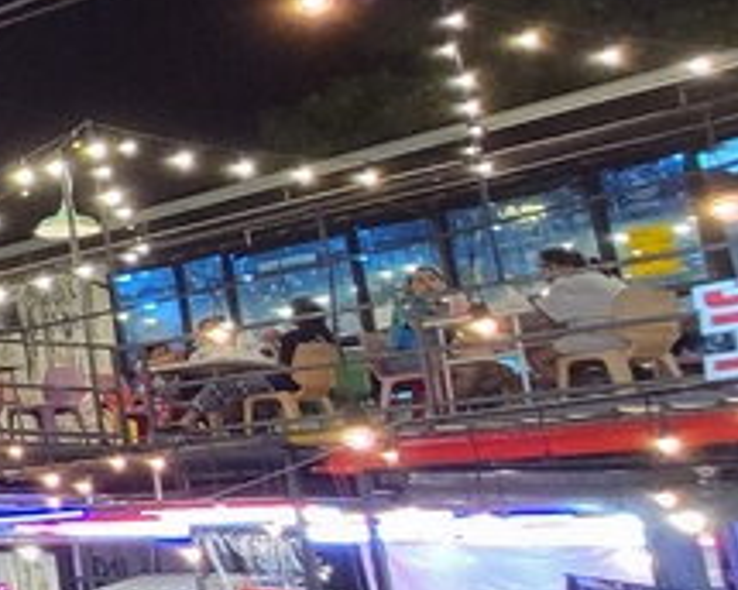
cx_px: -975
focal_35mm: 59
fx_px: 1289
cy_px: 271
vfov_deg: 25.8
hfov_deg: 15.9
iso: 400
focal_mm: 2.2
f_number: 2.2
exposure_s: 1/50
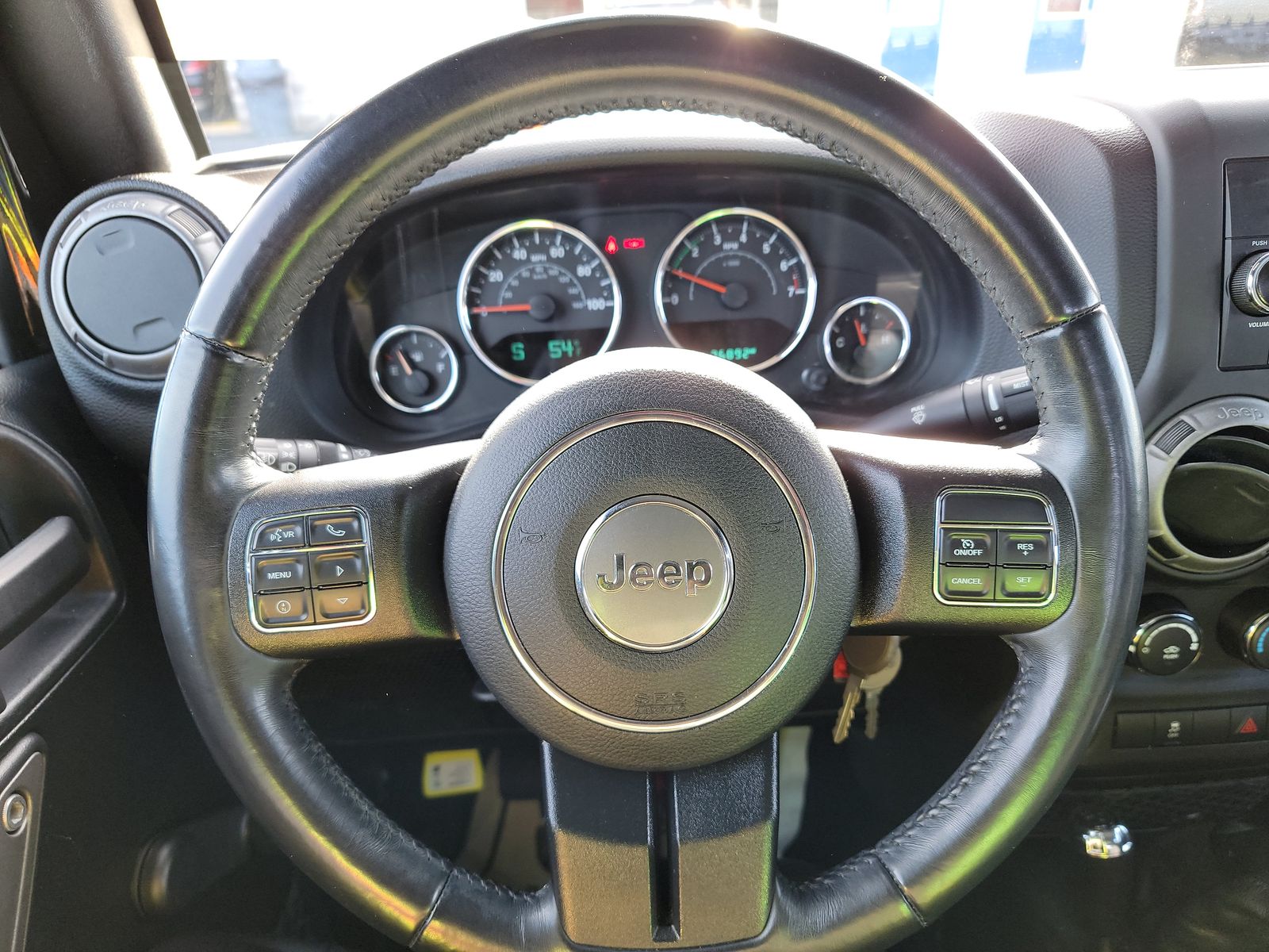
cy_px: 476
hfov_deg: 71.6
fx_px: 880
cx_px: 634
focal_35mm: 24
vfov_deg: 56.8
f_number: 1.8
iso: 203
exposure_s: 1/60
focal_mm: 6.7
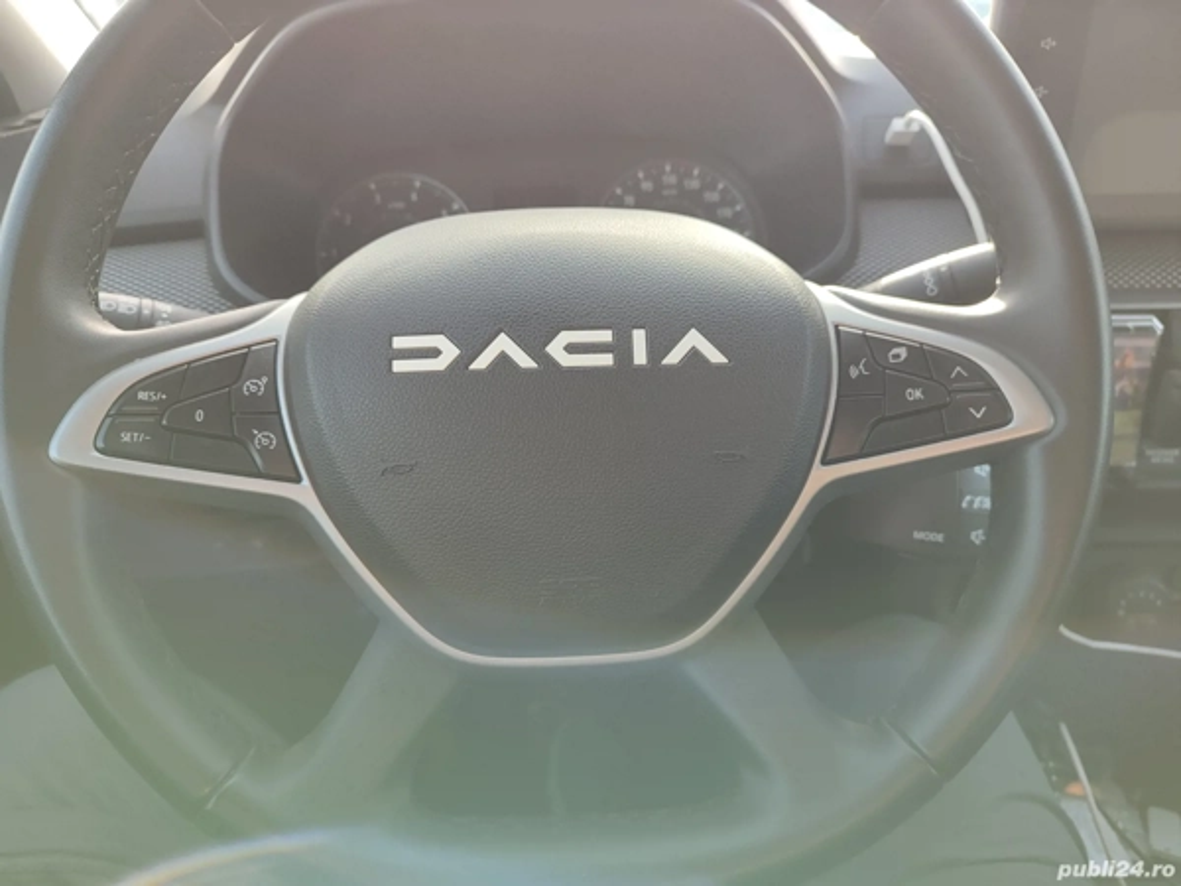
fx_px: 819
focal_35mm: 24
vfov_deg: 56.8
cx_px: 590
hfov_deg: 71.6
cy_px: 443
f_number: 1.89
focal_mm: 5.89
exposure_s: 1/100
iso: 86
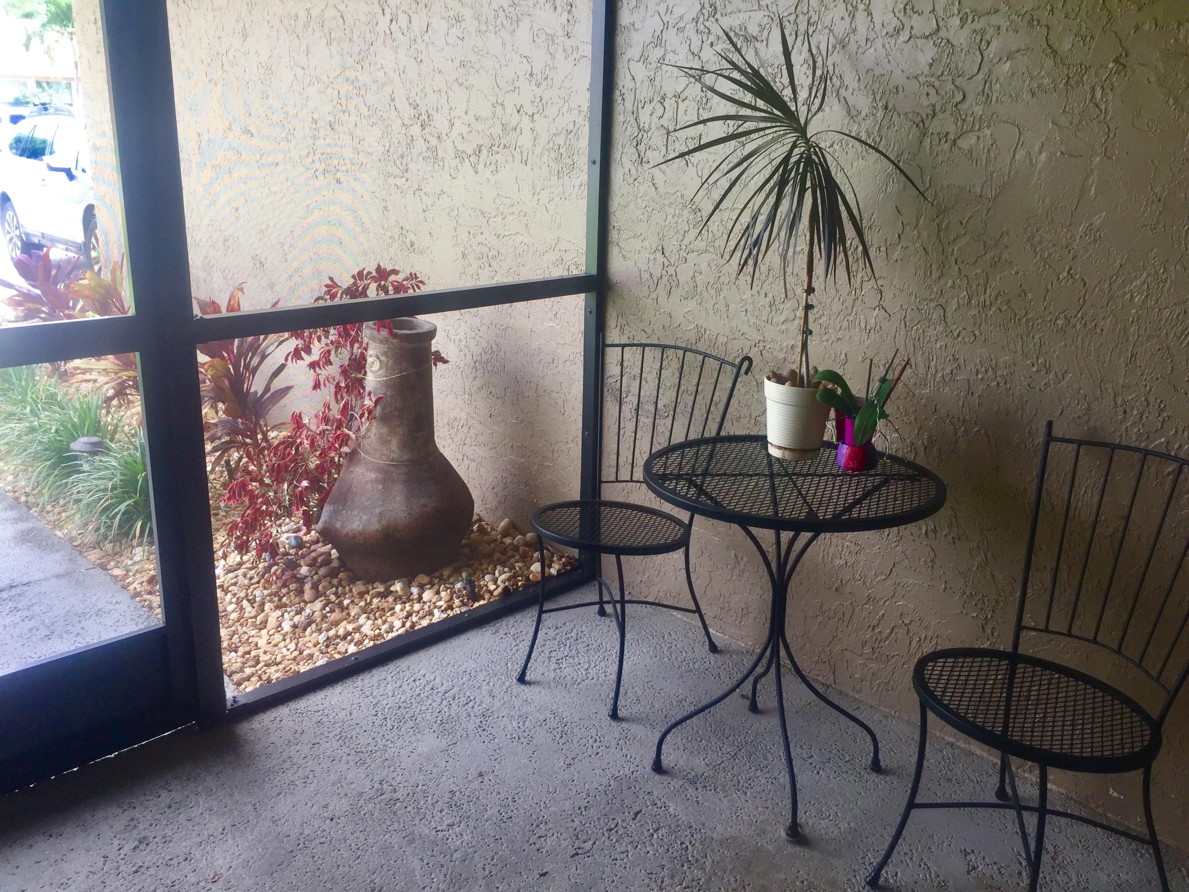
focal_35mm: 29
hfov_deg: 61.7
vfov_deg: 48.2
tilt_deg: -17.0
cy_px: 446
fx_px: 996
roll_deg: -1.9
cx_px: 594
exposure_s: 1/120
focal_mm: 4.15
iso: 40
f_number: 2.2
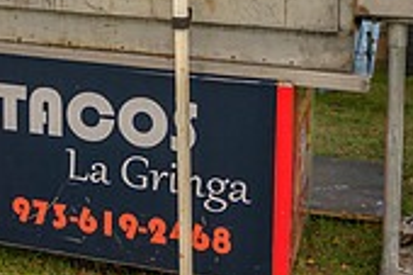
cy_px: -113
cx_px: 73
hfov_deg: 24.3
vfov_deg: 15.6
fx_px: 940
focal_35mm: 82
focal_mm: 24
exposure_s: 1/100
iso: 180
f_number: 4
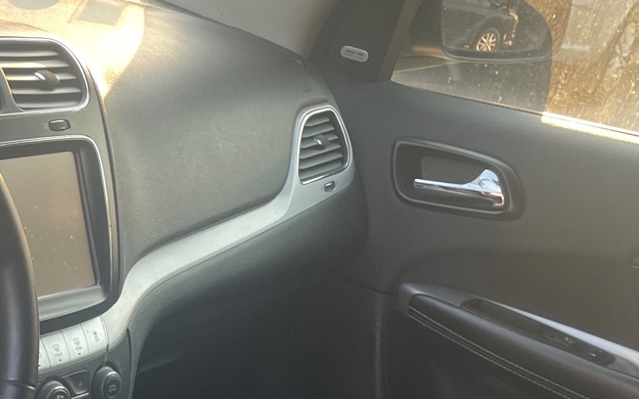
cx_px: -133
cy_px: 439
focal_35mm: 76
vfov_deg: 16.6
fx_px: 1323
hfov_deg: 24.5
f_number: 1.6
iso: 64
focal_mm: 4.2
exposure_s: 1/121
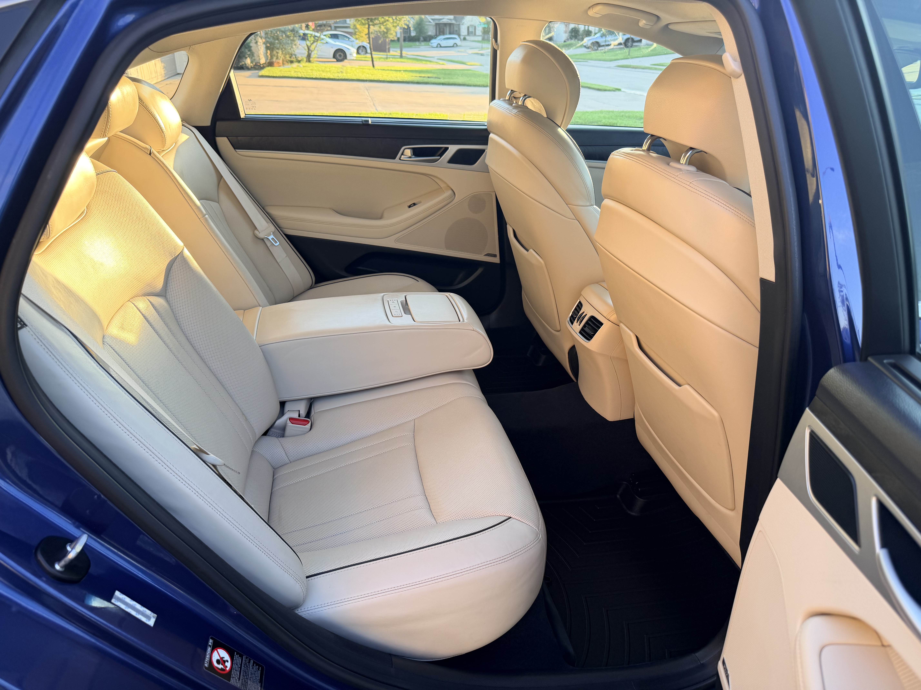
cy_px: 345
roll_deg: -0.5
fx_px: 639
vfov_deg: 56.8
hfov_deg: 71.6
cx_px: 460
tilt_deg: -27.0
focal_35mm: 24
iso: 64
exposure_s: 1/142
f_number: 1.78
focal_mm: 6.76
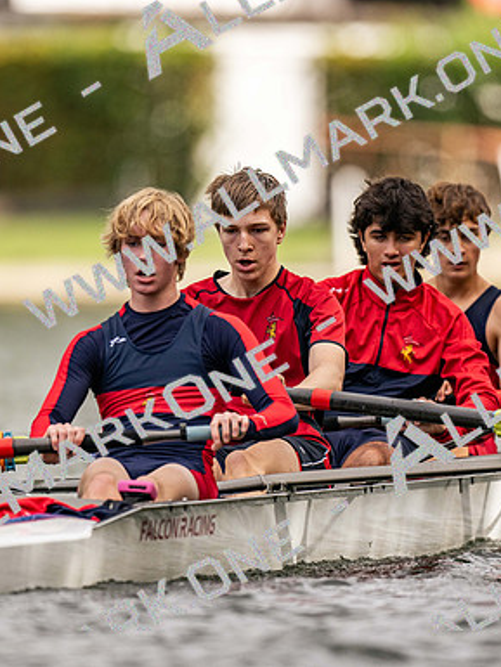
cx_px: 237
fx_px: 16779
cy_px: 334
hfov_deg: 1.7
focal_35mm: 870
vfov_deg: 2.3
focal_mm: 600
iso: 360
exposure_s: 1/2500
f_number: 4
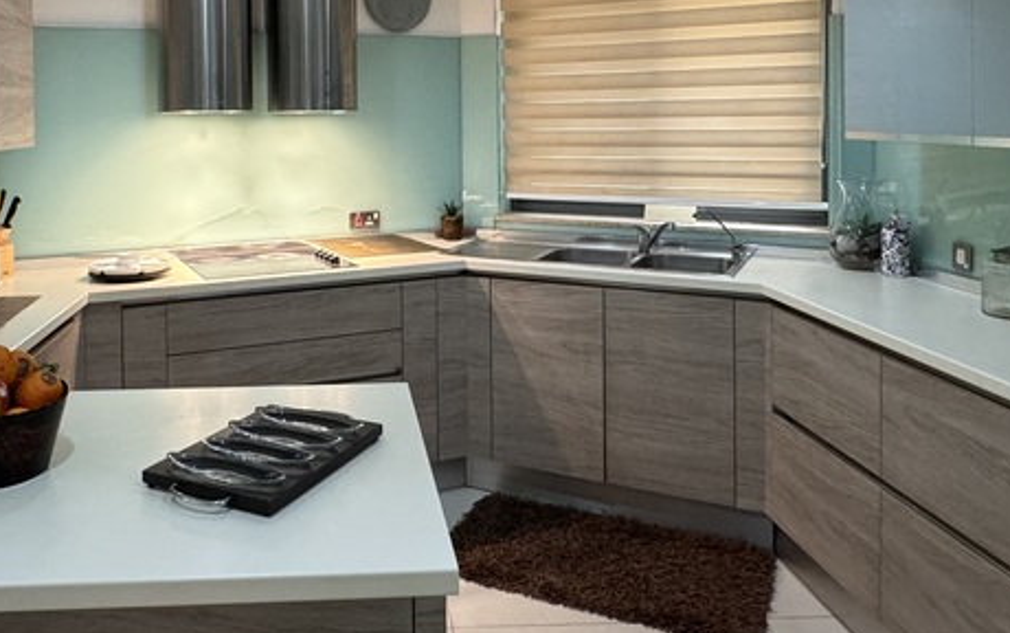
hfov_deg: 57.3
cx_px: 373
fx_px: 909
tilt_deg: -1.5
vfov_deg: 37.1
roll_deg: +0.4
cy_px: 134
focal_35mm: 33
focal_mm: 2.22
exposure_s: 1/50
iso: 320
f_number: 2.2
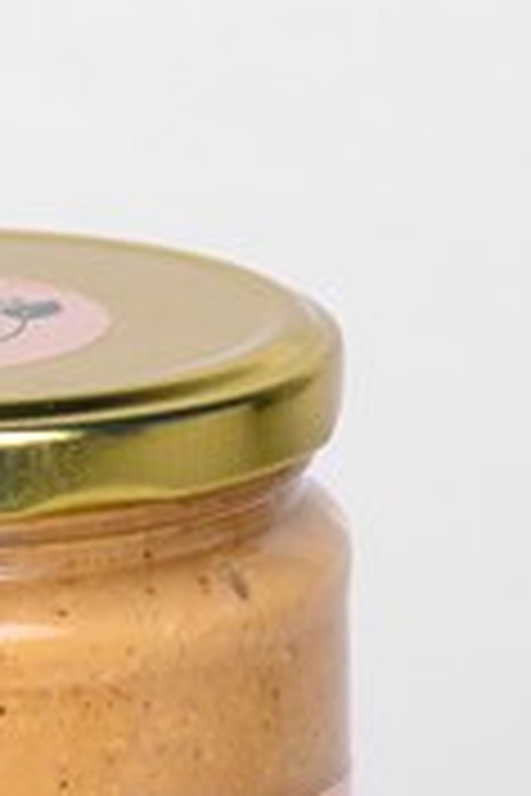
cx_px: -76
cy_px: 792
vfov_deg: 3.9
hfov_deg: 2.6
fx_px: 11703
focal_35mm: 529
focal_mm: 160
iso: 160
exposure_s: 1/125
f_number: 5.6
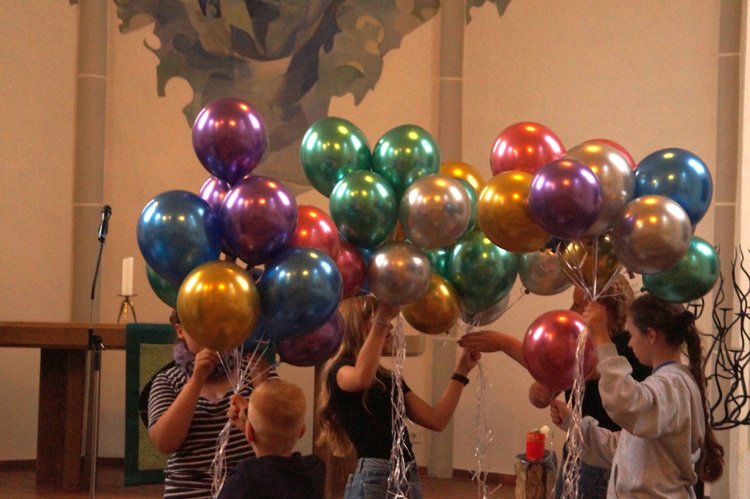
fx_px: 2342
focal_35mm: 112
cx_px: 375
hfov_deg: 18.2
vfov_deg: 12.2
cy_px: 250
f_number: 5
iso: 3200
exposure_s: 1/125
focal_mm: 75
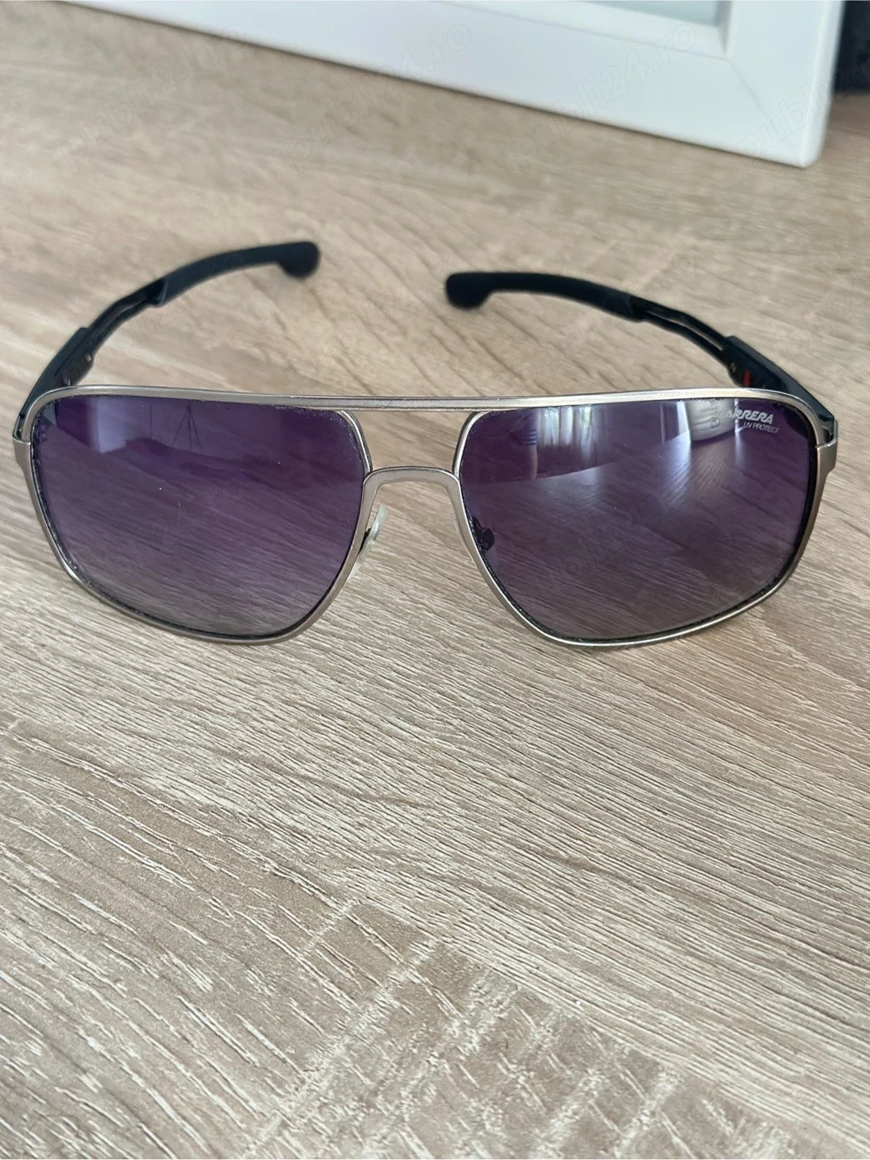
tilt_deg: -39.2
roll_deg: +2.2
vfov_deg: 39.7
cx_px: 435
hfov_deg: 30.3
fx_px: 1609
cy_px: 580
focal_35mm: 48
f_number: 1.78
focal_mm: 6.86
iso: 400
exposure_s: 1/47
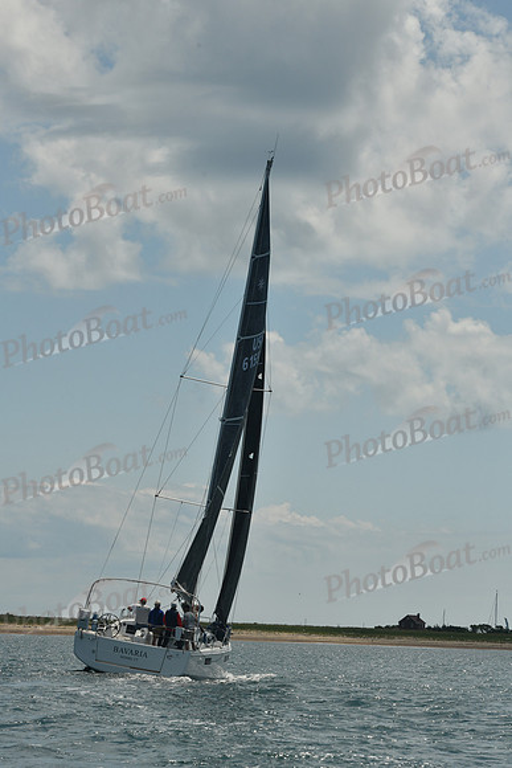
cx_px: 256
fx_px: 2089
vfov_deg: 20.8
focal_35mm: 98
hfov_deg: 14.0
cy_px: 384
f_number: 11
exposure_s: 1/640
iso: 320
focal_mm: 98
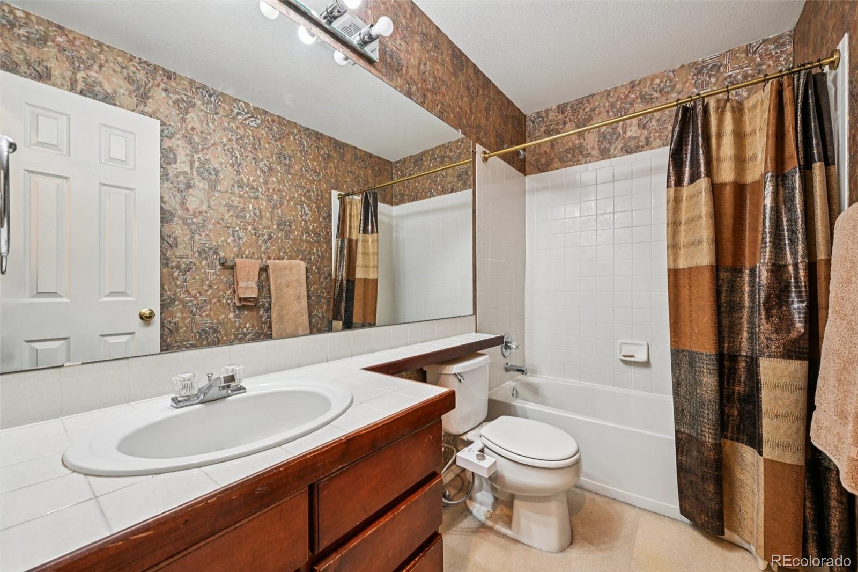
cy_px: 286
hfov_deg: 104.3
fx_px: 334
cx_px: 429
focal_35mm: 14
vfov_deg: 81.2
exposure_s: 1/10
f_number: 11
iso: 400
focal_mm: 14
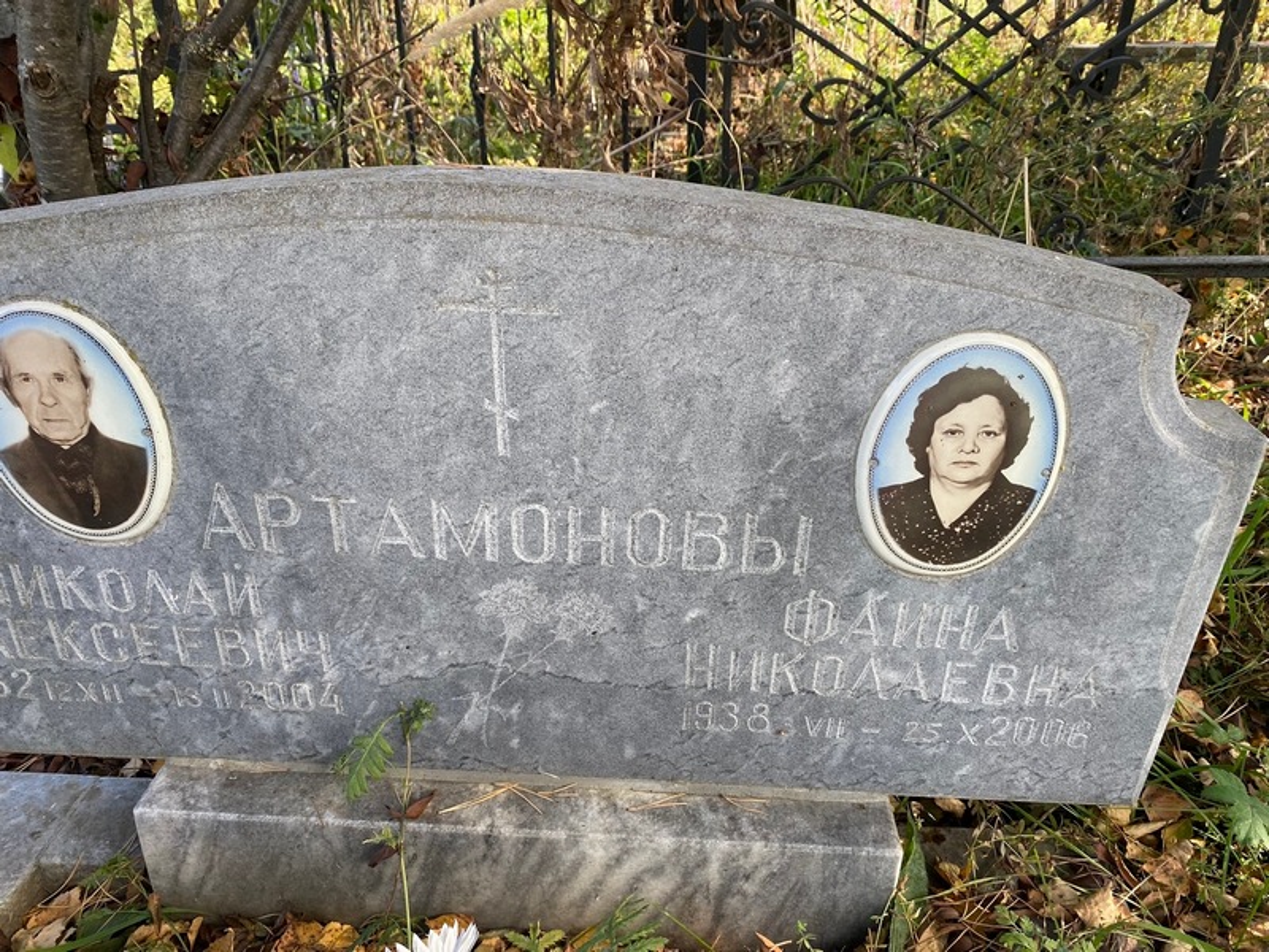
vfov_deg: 53.1
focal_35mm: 26
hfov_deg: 67.3
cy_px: 476
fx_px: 953
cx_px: 634
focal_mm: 4.25
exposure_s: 1/312
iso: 32
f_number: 1.8
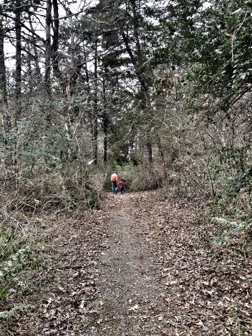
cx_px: 126
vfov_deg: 52.6
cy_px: 168
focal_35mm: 35
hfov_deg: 40.7
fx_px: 340
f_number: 2.4
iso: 50
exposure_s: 1/129
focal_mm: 4.28
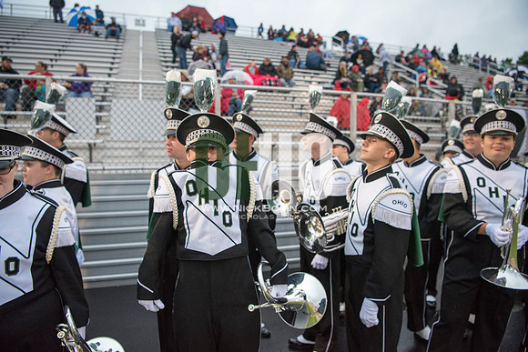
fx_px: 352
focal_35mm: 24
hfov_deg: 73.7
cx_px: 264
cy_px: 176
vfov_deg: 53.2
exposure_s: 1/800
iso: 2000
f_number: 3.2
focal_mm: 24
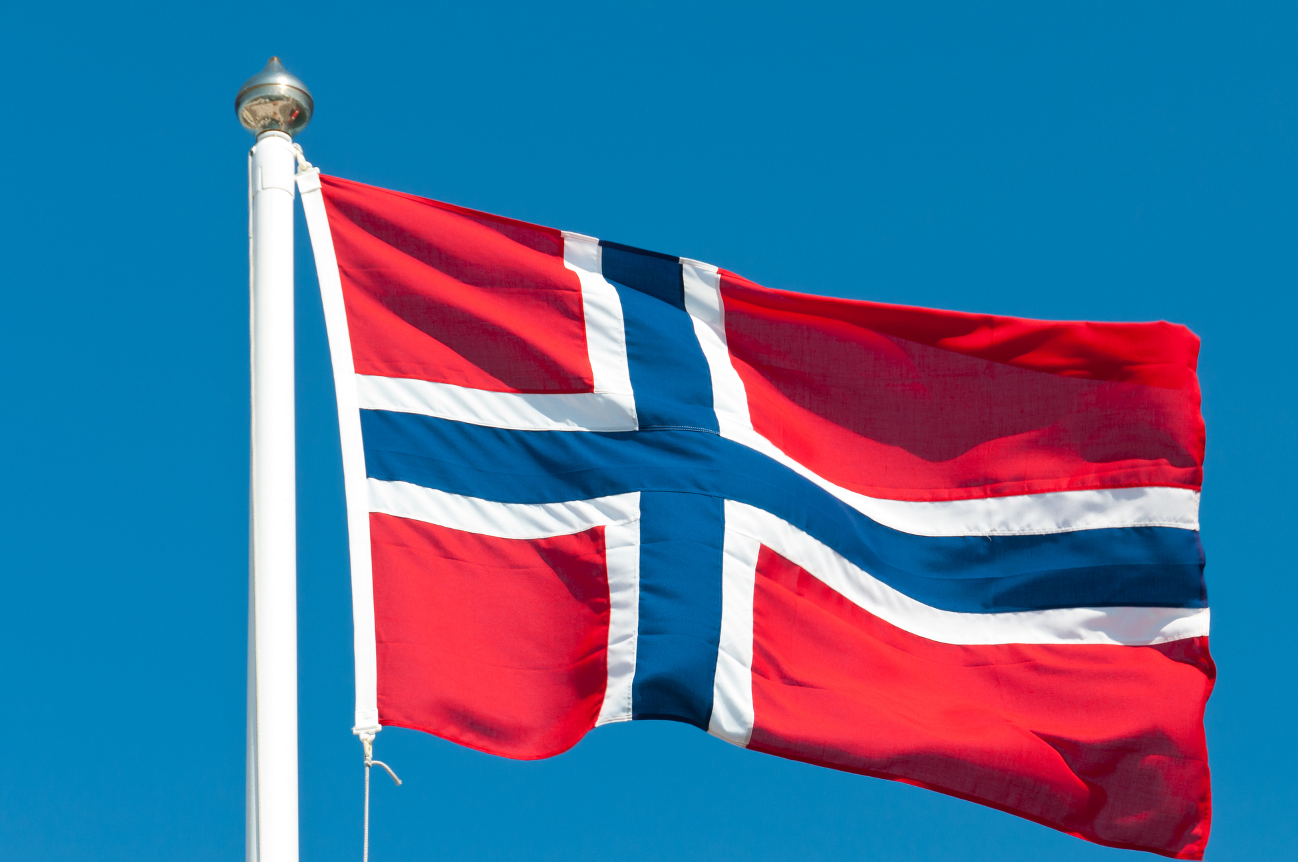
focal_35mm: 147
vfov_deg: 9.3
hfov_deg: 14.0
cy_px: 453
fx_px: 5294
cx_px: 675
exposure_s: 1/500
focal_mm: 90
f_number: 11
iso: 320
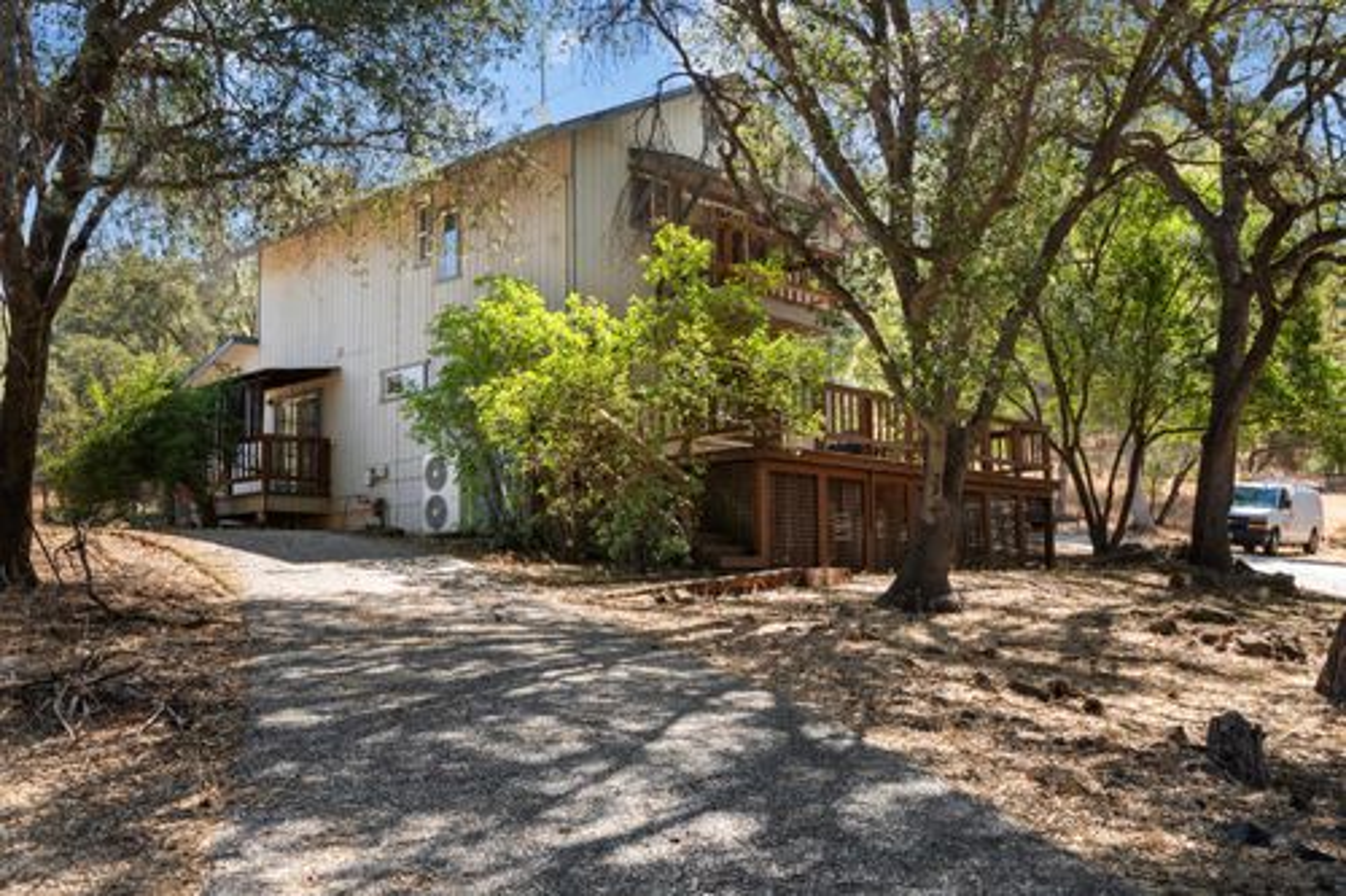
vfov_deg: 37.8
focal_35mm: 35
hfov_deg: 54.5
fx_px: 1308
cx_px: 673
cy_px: 448
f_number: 9
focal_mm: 35
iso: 200
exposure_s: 1/15
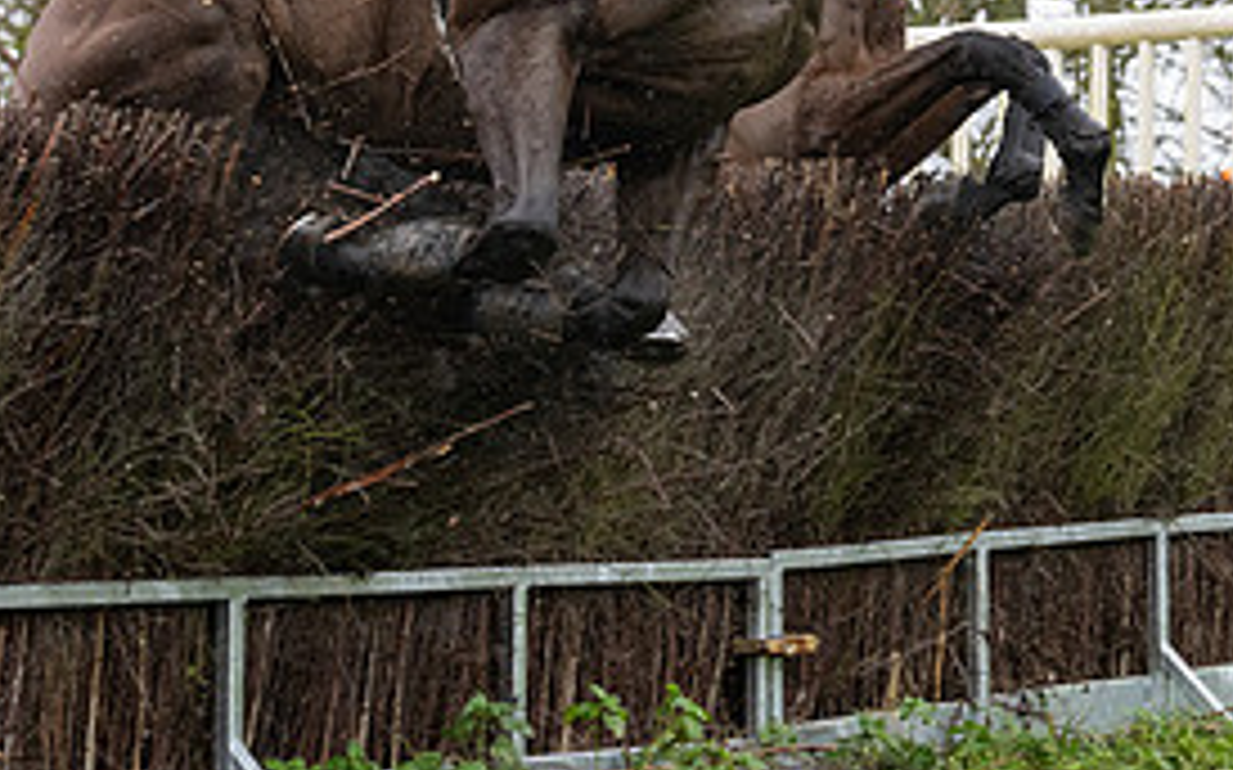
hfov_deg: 11.9
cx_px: 888
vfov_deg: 7.4
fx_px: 5912
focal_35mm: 176
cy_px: -18
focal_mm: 70
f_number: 4
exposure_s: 1/1250
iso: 800
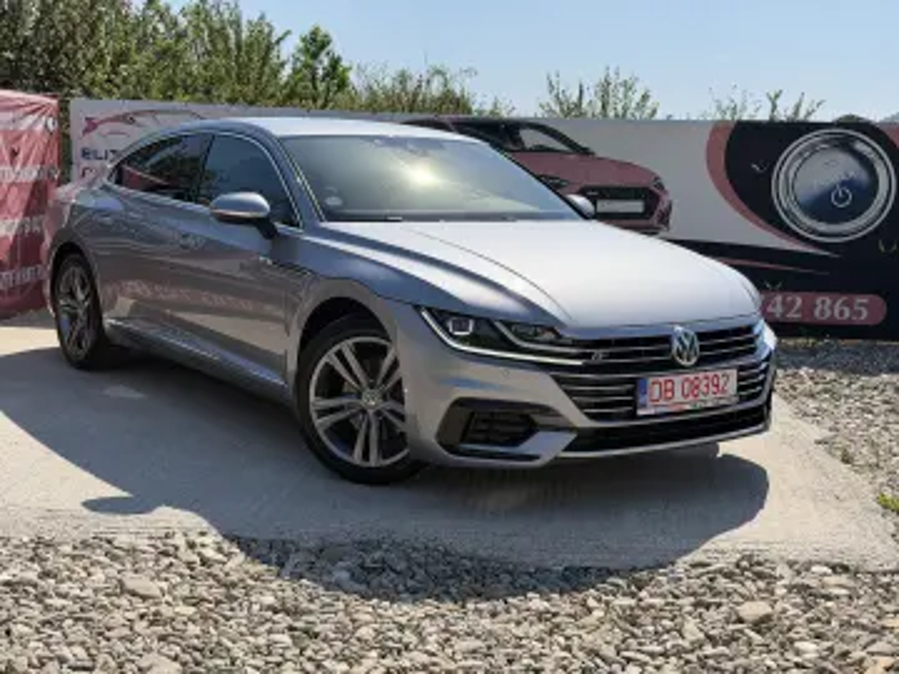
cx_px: 450
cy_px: 337
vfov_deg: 30.3
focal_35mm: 48
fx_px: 1247
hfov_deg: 39.7
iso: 80
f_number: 1.78
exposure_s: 1/7143
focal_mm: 6.76
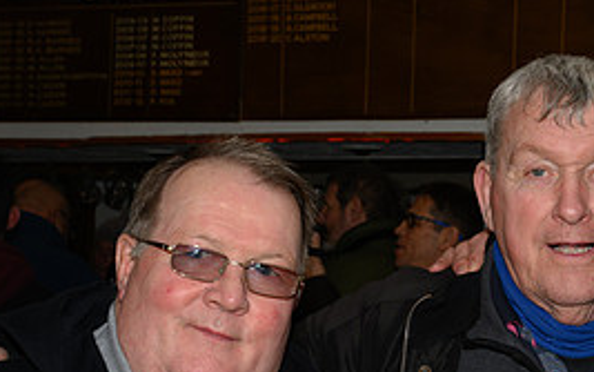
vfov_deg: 13.9
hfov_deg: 21.7
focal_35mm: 93
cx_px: 560
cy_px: 327
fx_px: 1506
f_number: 7.1
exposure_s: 1/60
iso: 64
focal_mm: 38
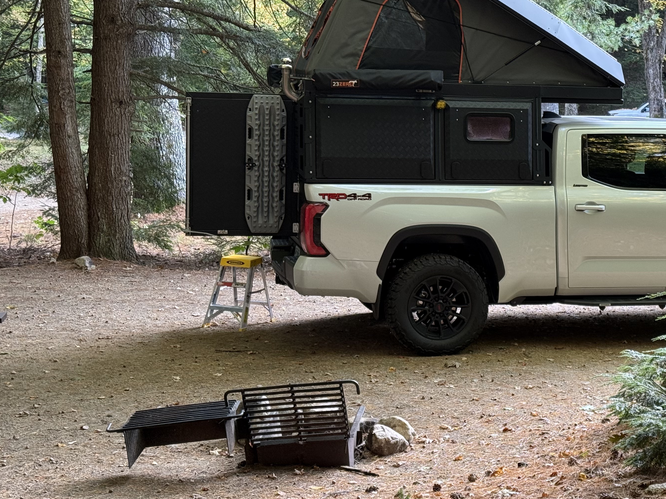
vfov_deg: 20.4
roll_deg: -1.8
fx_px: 1385
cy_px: 218
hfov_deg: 26.7
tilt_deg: -5.6
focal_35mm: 72
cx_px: 486
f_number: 1.78
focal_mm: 6.76
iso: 100
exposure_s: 1/60
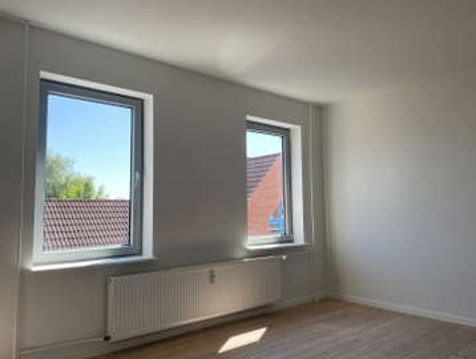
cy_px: 185
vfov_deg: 51.5
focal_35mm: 27
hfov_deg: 65.2
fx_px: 372
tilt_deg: +4.9
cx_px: 237
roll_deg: +0.4
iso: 32
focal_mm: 4.25
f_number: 1.8
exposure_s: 1/405
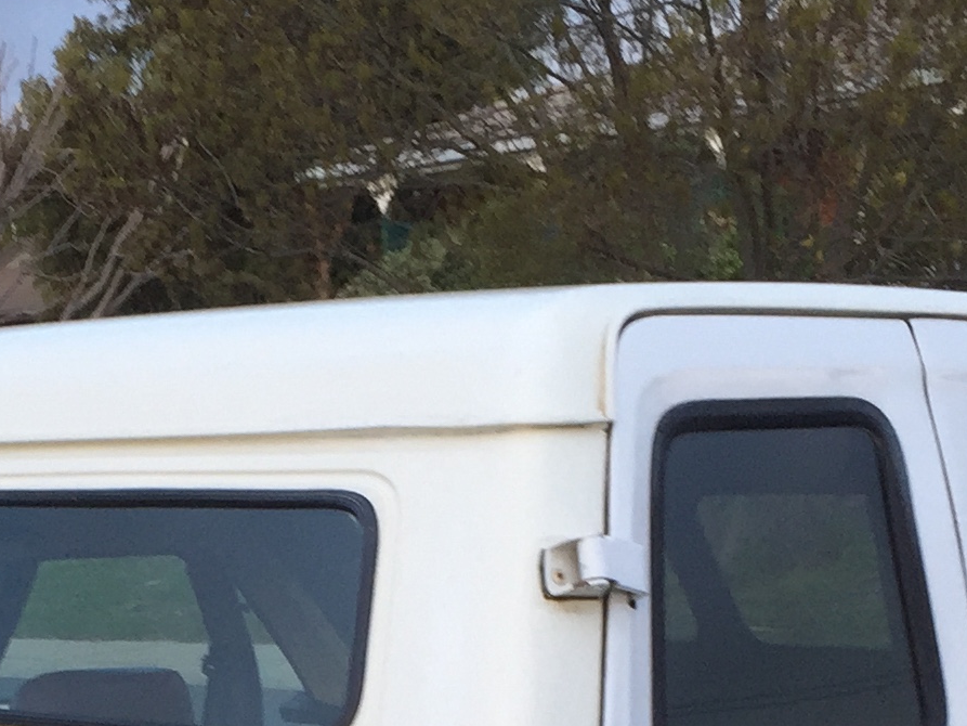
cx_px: 183
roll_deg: +5.3
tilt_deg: -12.6
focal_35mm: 106
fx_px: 2962
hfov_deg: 18.4
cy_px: 1082
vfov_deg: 13.2
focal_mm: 4.15
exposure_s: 1/100
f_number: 2.2
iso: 32
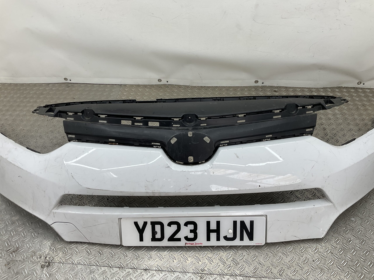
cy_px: 140
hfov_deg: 61.7
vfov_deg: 48.2
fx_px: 313
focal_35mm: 29
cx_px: 187
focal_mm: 3
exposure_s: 1/120
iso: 20
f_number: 1.8
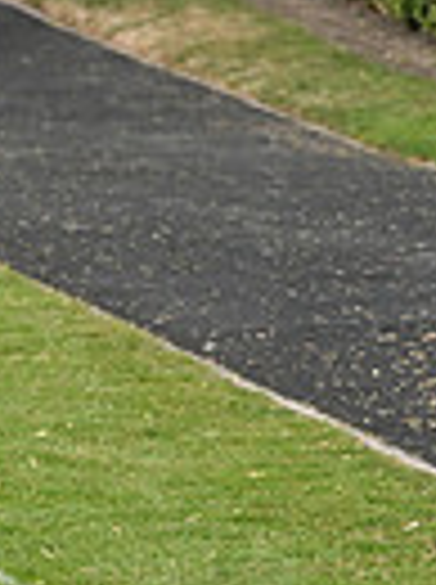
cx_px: 1164
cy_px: -254
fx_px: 8694
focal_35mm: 516
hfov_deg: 2.8
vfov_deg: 3.8
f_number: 6.3
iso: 400
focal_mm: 120
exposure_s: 1/800
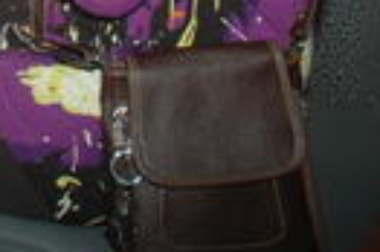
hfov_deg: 13.5
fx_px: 1307
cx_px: -441
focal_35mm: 124
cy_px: -262
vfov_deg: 10.1
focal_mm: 18
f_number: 4.5
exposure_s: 1/60
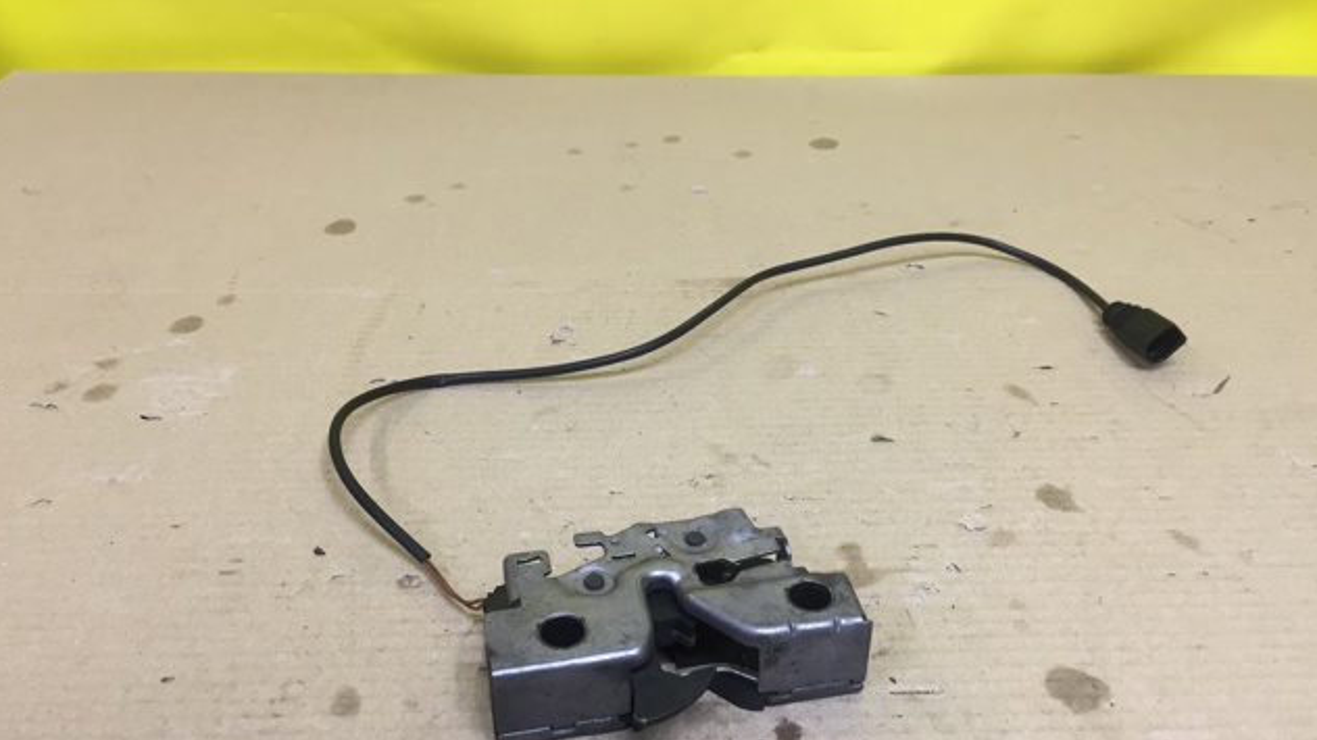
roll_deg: -1.0
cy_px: 446
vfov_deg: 36.5
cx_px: 658
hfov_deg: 61.0
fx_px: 1117
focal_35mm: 32
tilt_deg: -34.3
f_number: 2.2
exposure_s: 1/33
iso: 50
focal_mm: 4.15
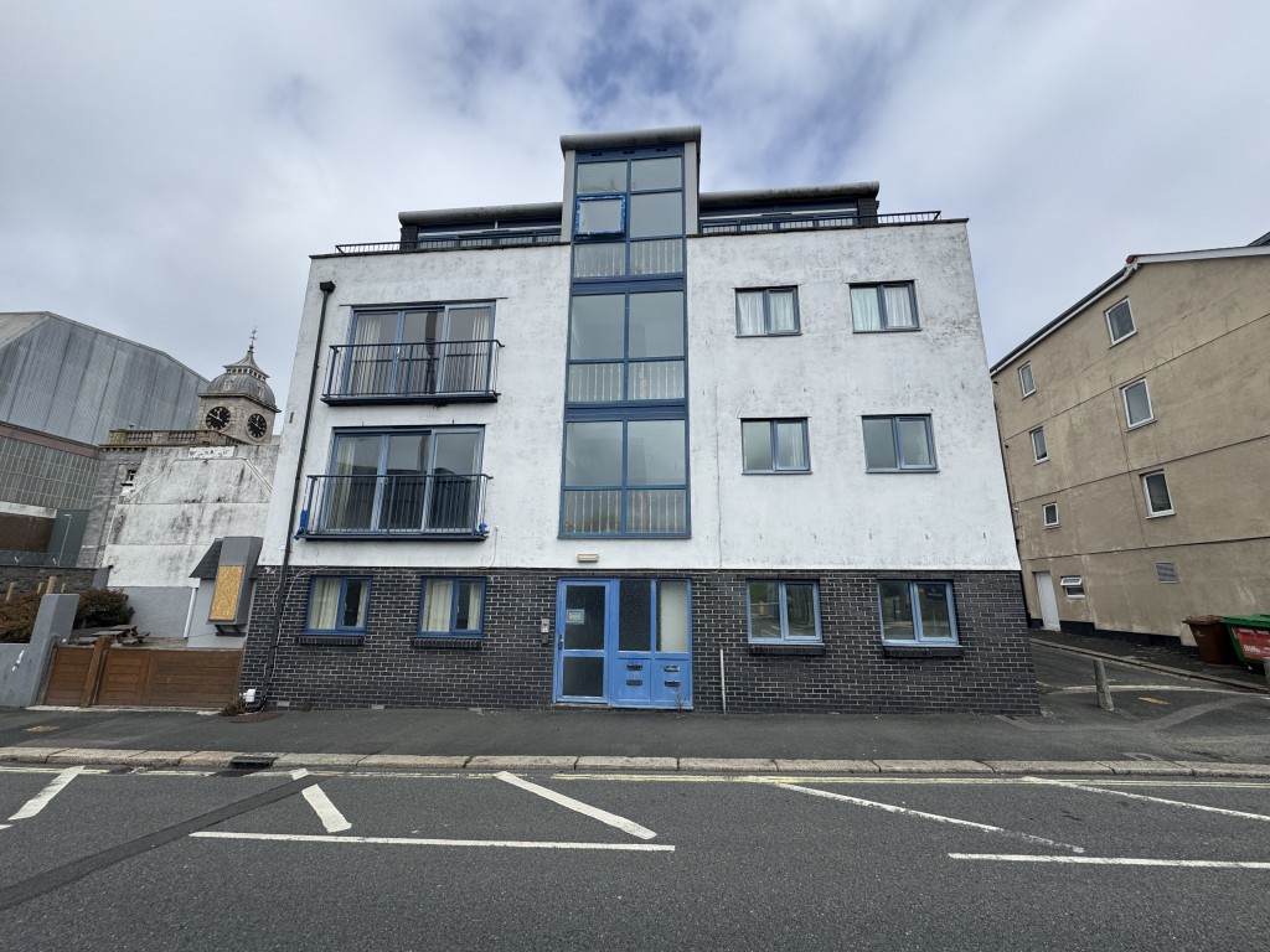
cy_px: 476
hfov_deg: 102.1
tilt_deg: +16.0
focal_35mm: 14
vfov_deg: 85.7
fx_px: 514
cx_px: 635
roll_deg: +0.8
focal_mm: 2.22
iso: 50
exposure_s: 1/2342
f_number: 2.2
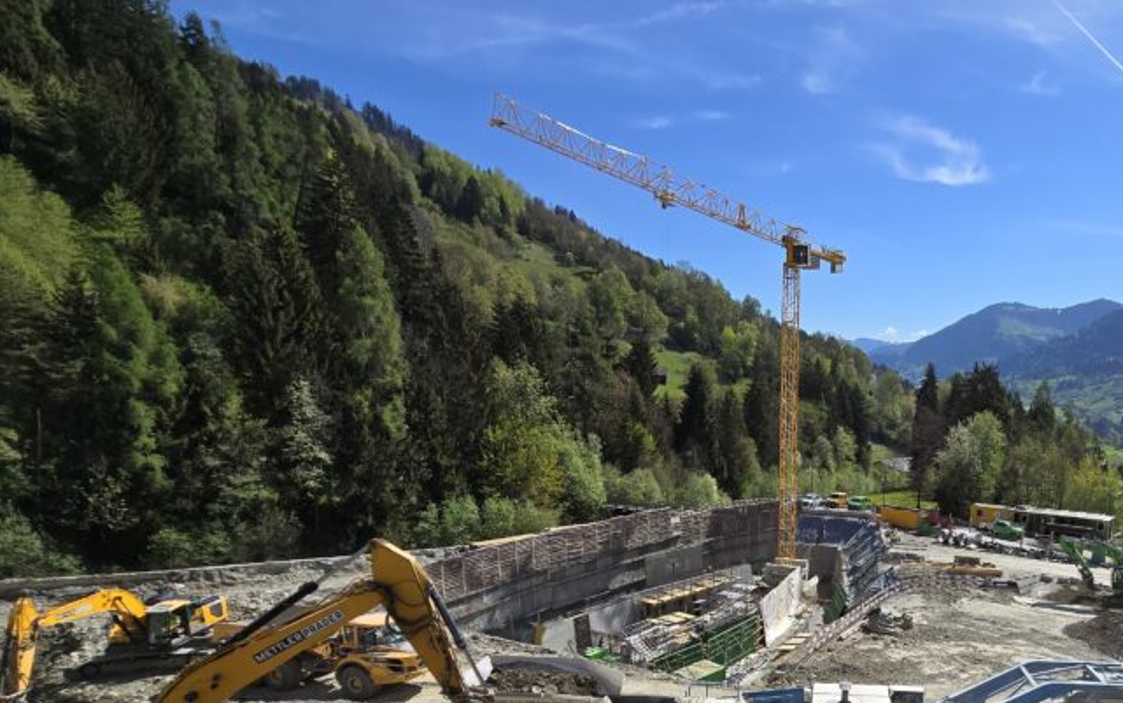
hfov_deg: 73.3
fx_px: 673
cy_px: 526
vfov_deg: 52.7
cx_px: 860
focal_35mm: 22
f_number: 2.2
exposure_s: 1/3059
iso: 50
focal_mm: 2.2
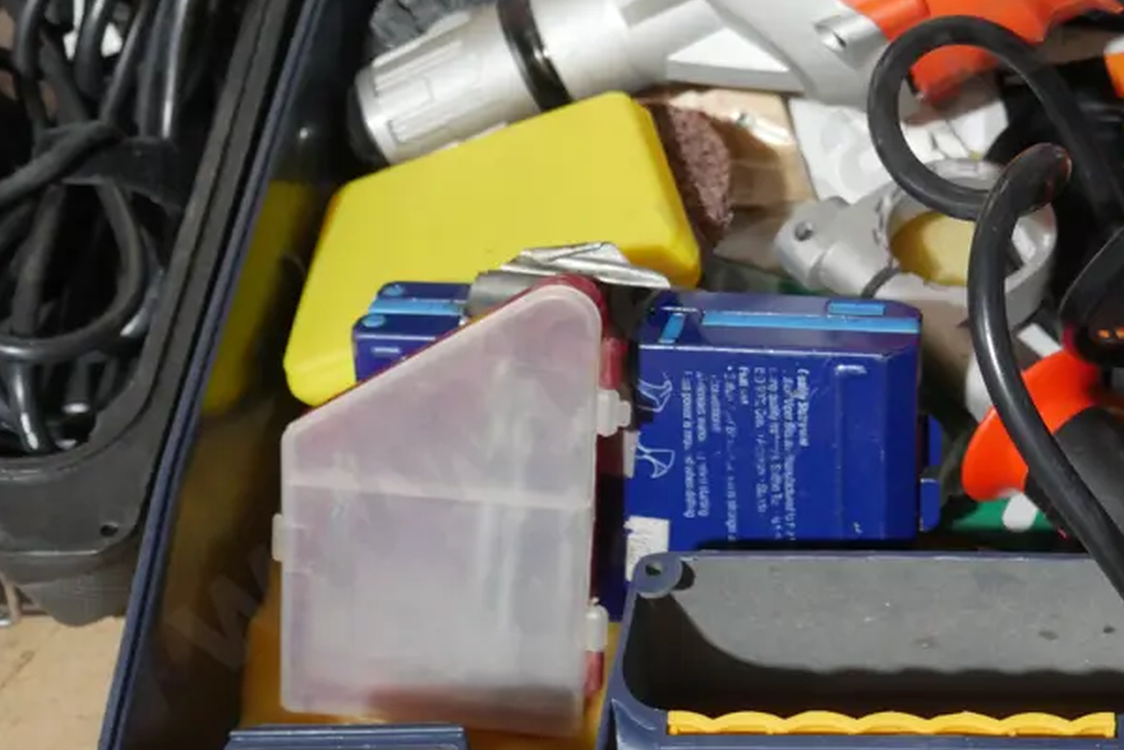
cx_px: 953
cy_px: 76
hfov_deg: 30.4
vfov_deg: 20.8
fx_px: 1999
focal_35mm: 64
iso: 1000
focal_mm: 18
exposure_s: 1/60
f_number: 4
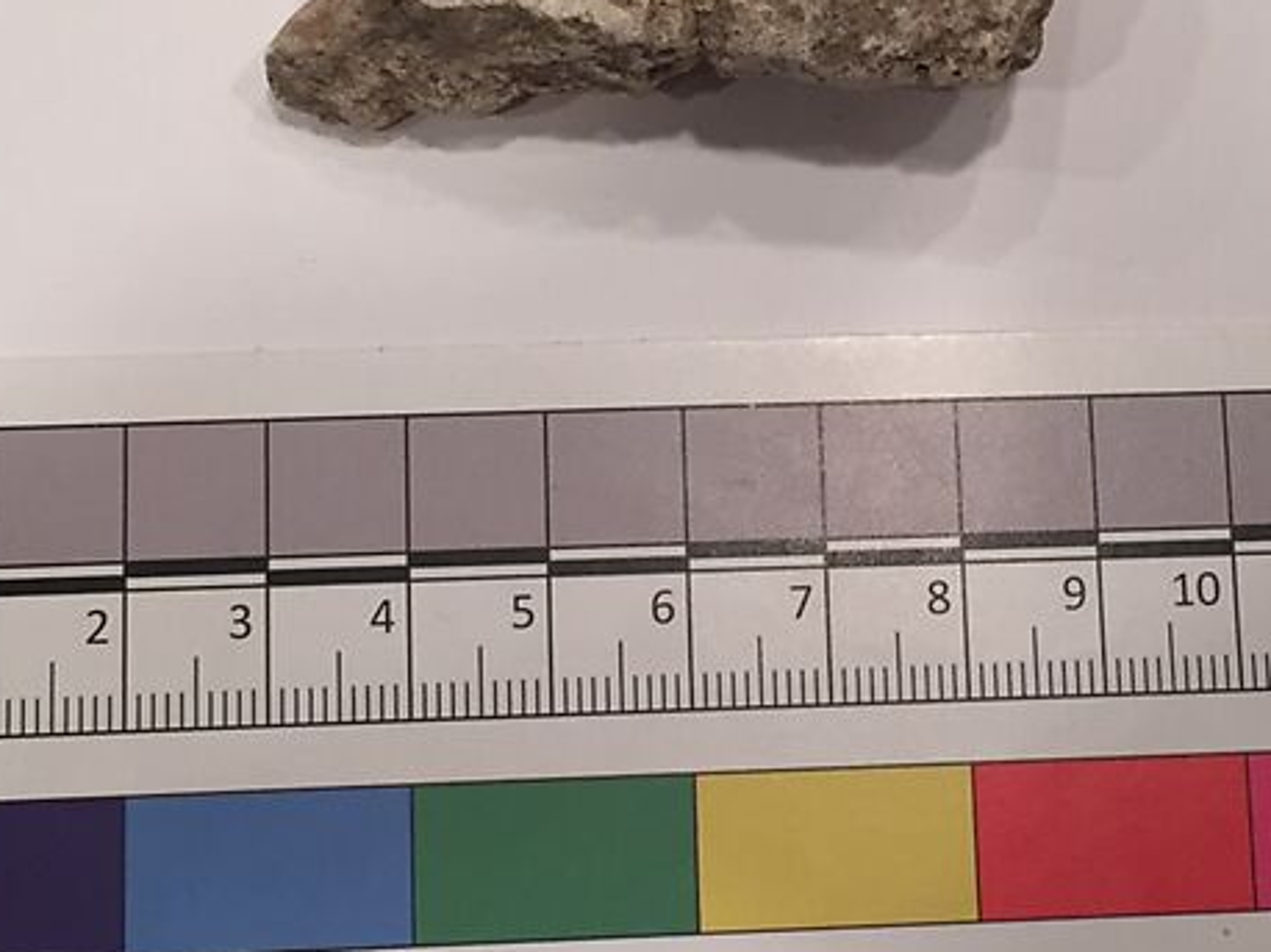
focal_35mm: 76
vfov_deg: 19.4
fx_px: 2789
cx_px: 871
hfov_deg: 25.5
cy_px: 439
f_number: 2.2
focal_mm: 4.15
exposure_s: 1/40
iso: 32
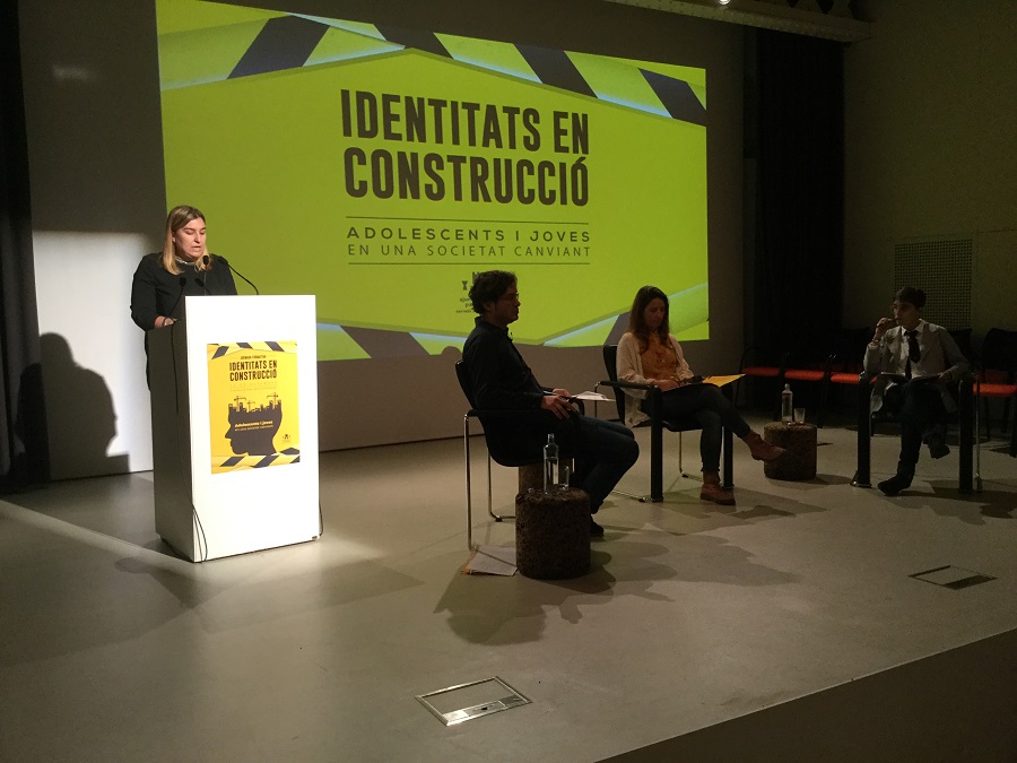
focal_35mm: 31
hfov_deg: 58.4
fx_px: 911
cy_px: 382
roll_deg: -0.1
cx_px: 508
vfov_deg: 45.4
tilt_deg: -6.3
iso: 160
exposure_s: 1/33
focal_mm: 3.3
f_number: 2.4
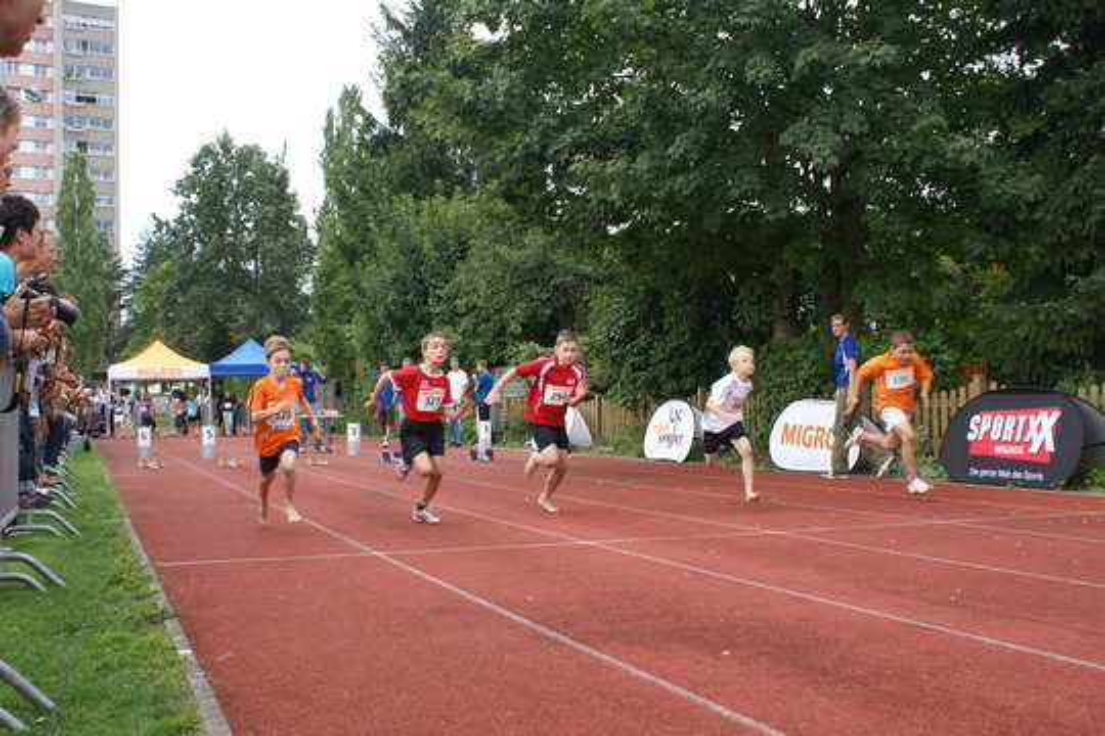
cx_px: 552
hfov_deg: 49.6
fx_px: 1197
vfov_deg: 34.2
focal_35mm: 39
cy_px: 368
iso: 100
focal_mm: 26
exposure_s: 1/160
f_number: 5
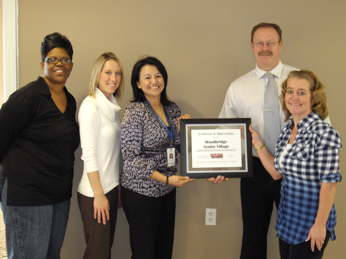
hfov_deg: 34.9
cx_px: 173
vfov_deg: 26.6
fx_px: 550
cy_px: 130
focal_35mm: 55
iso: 400
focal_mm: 11.5
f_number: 3.4
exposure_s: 1/25
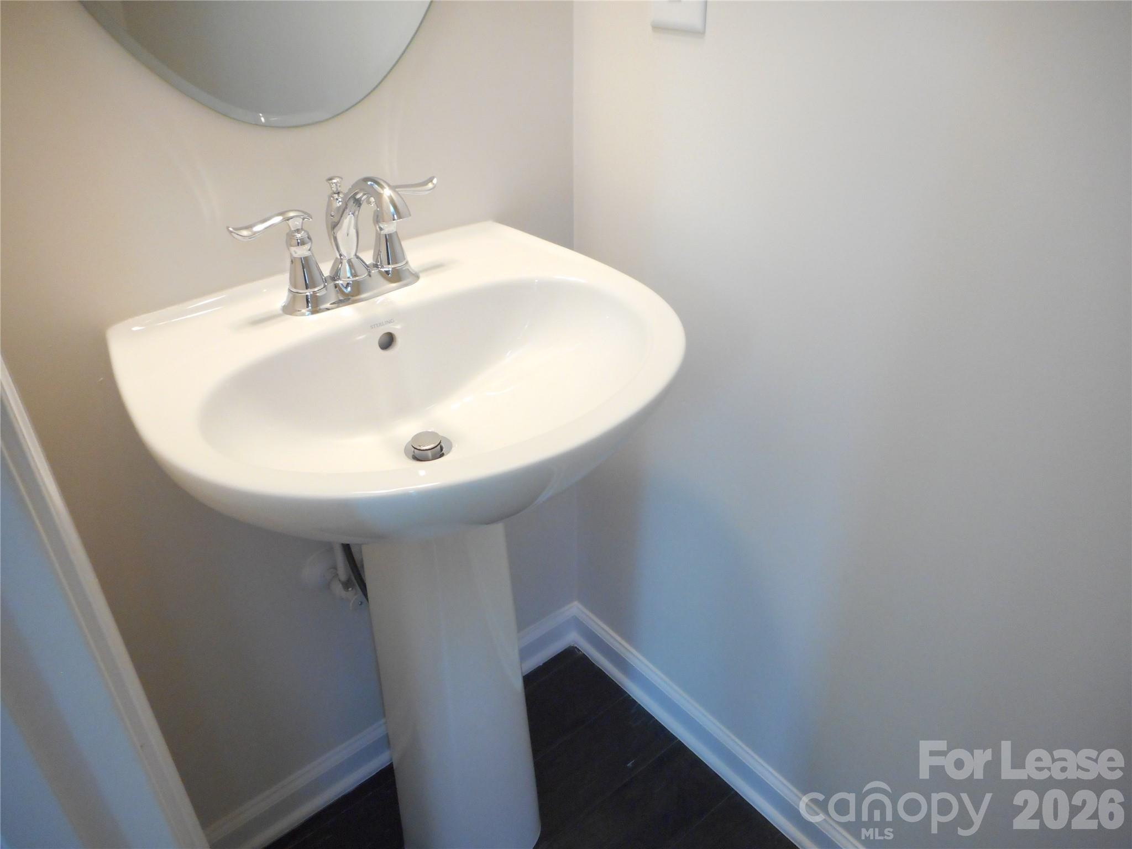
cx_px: 566
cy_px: 424
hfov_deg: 69.4
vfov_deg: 54.9
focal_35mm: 25
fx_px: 818
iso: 320
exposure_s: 1/30
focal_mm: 4.5
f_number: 3.7
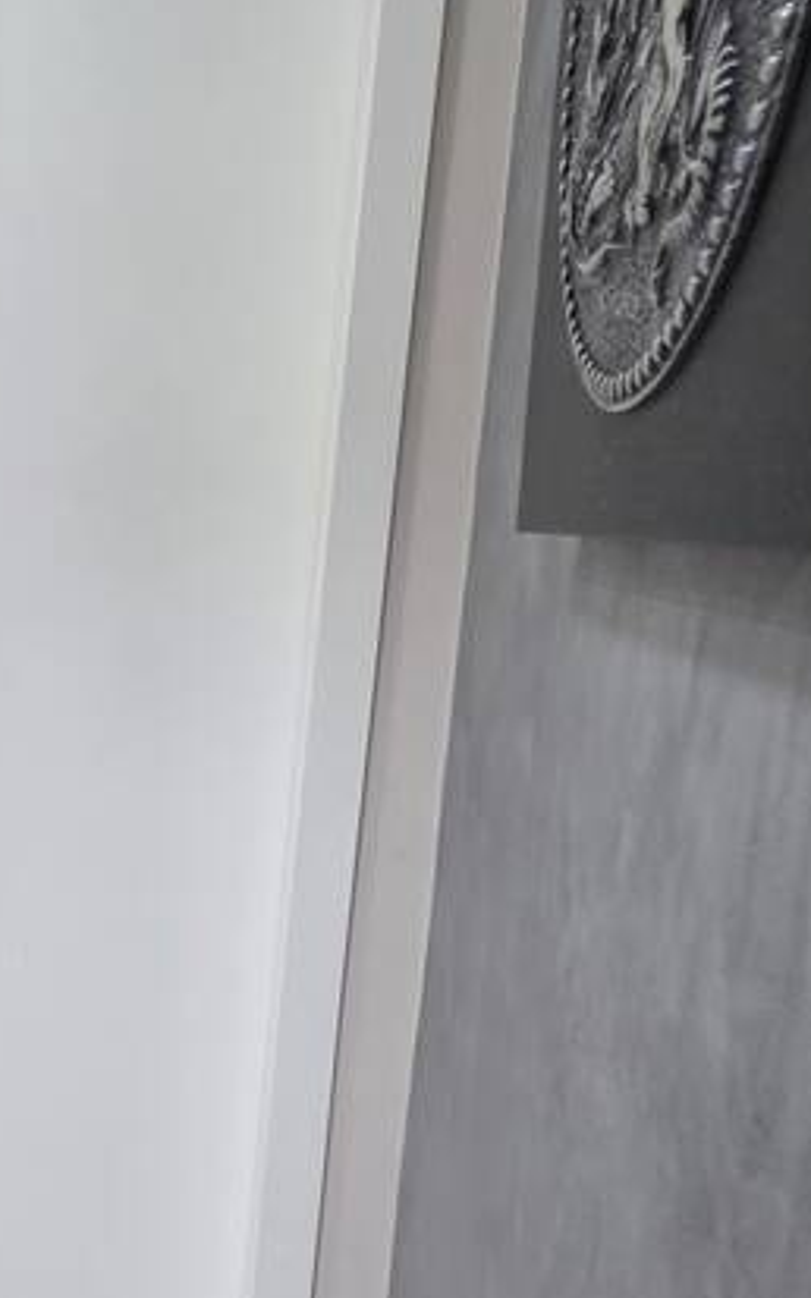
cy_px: 603
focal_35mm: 36
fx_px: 1274
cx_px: -333
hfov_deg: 27.3
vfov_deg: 54.0
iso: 250
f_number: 1.9
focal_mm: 2.2
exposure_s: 1/60
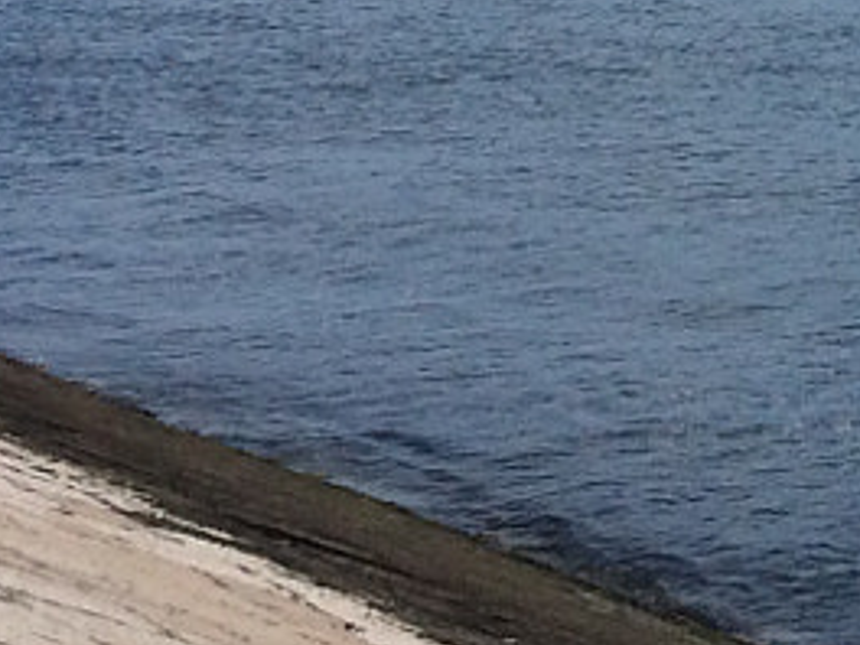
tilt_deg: +2.6
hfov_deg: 10.4
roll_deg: +1.8
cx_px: 1648
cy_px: -648
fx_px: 4373
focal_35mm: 176
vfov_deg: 8.0
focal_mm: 4.15
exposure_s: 1/4115
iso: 32
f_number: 2.2
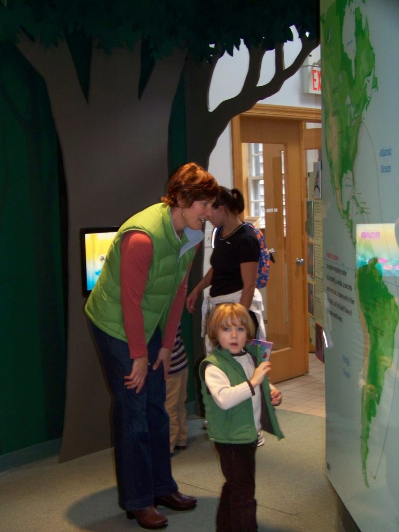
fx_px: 845
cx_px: 200
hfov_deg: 26.6
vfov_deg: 34.9
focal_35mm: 55
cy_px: 266
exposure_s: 1/30
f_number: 3.2
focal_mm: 9.36
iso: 200
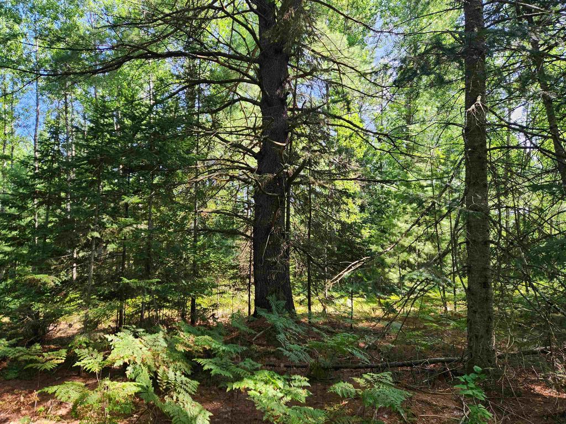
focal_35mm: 23
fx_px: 376
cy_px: 212
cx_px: 283
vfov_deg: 58.9
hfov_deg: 73.9
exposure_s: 1/180
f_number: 1.8
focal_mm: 5.4
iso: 40
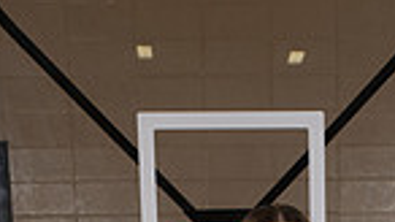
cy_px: 598
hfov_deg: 18.4
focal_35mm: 116
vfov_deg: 9.0
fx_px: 1215
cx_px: 289
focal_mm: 36
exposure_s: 1/320
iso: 320
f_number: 7.1
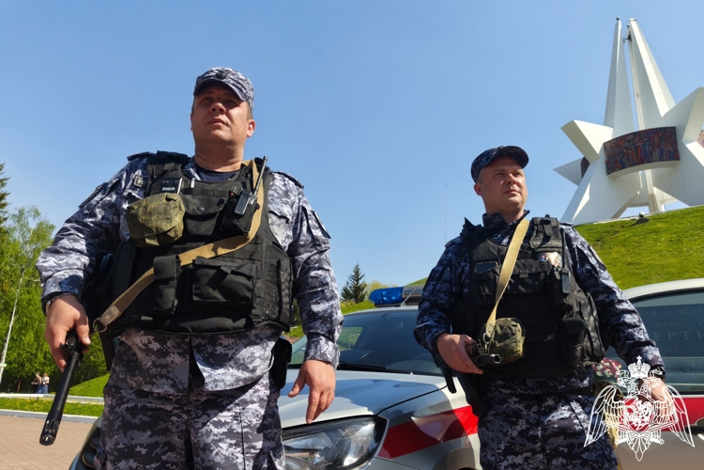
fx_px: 469
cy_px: 235
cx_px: 352
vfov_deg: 53.1
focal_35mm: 24
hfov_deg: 73.7
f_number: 1.8
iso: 80
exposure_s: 1/1842
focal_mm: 5.59
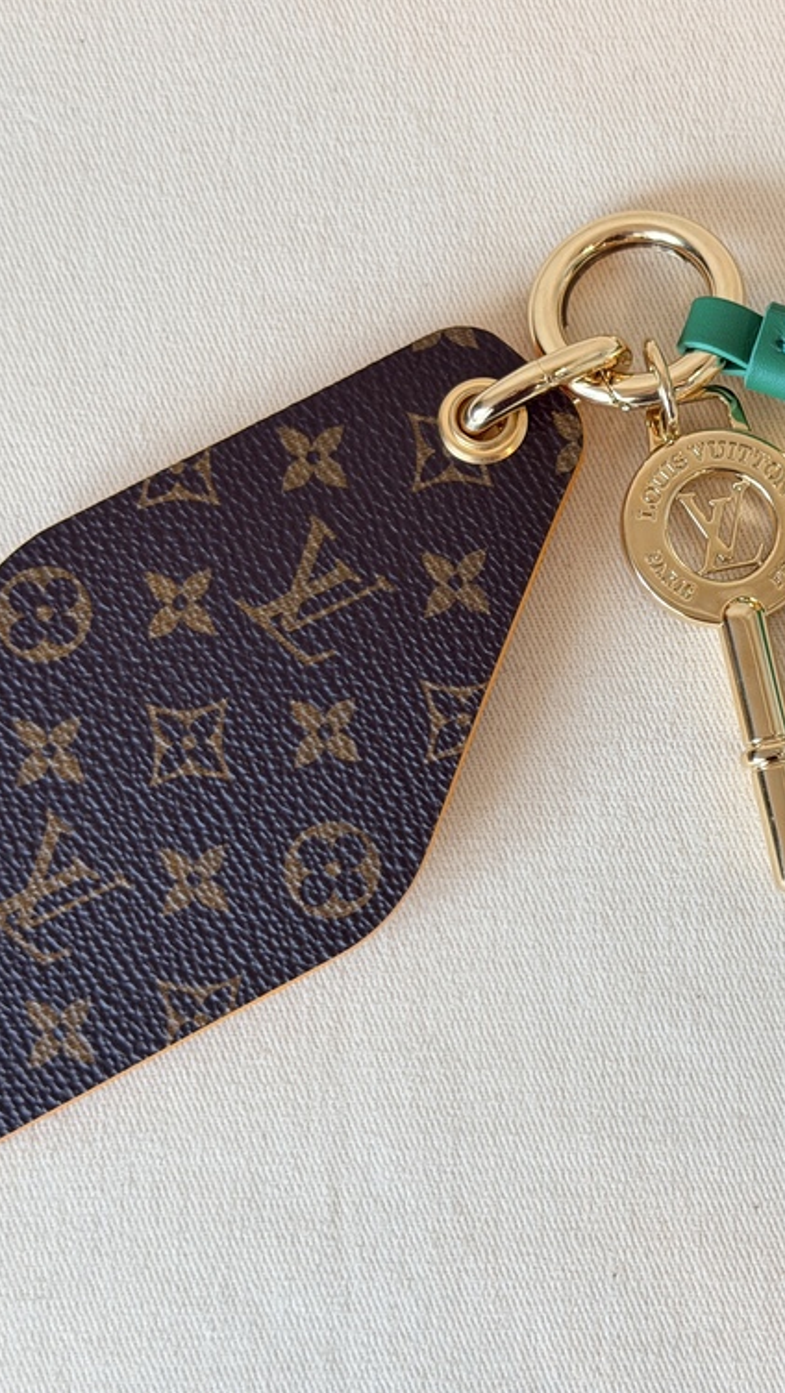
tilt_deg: -82.3
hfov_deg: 17.0
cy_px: 697
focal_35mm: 70
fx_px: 2588
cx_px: 713
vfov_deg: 30.1
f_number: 1.78
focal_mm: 6.76
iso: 125
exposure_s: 1/100
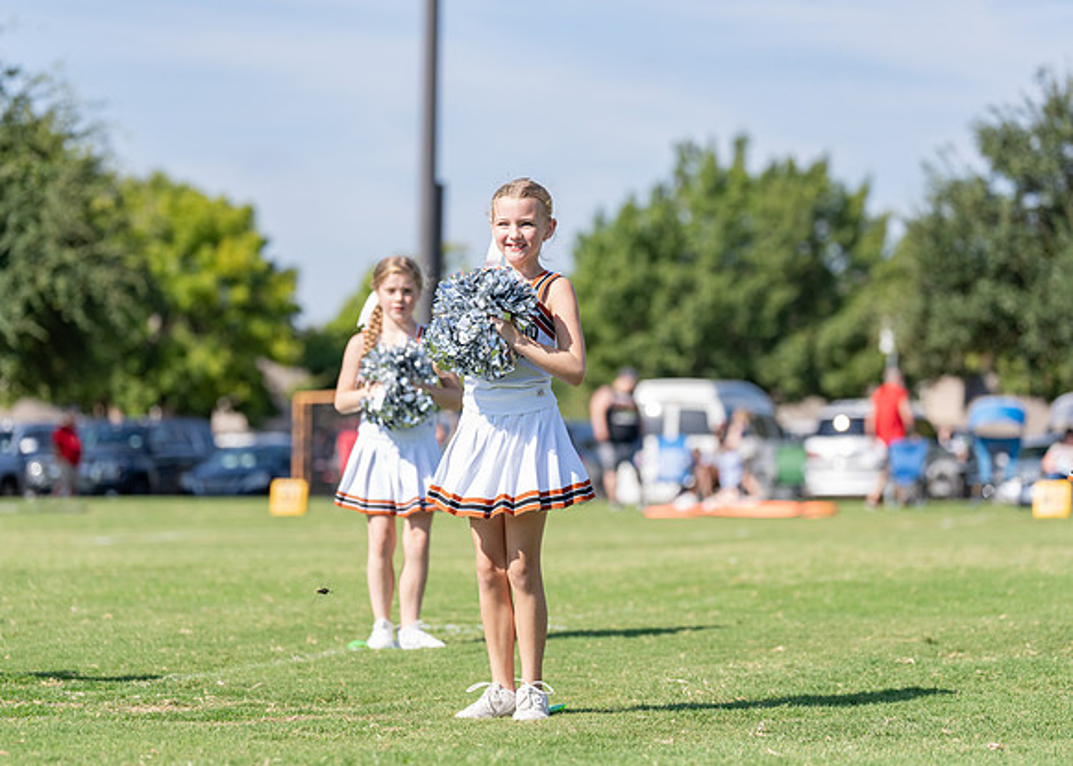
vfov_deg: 11.1
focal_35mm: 129
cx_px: 536
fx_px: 3928
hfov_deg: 15.6
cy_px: 383
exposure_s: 1/1250
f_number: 2.8
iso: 125
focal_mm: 121
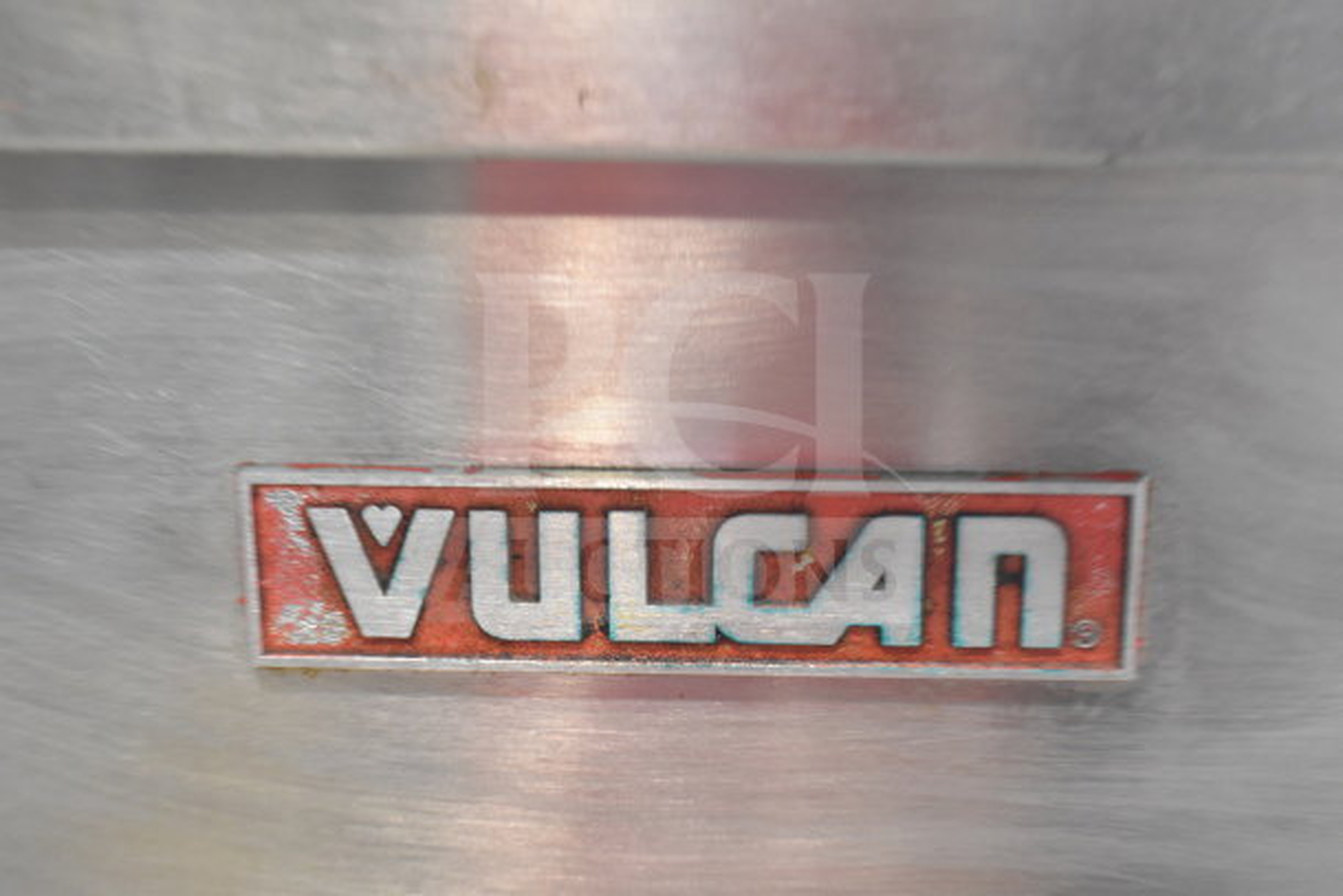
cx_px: 672
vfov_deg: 23.8
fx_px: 2127
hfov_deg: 35.0
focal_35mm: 57
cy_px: 448
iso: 2800
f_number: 4.8
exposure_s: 1/60
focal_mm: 38
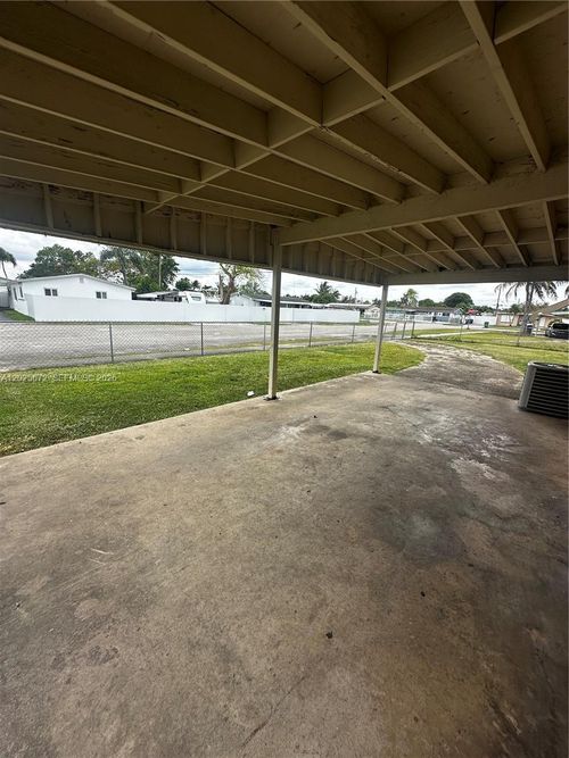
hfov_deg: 85.7
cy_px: 379
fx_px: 307
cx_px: 284
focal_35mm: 14
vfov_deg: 102.1
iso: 40
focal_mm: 2.22
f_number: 2.2
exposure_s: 1/807
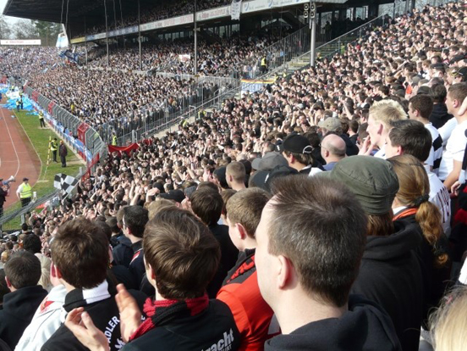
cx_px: 234
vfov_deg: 33.6
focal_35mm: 43
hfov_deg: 43.9
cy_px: 176
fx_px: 580
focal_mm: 7
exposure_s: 1/250
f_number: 5
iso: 100
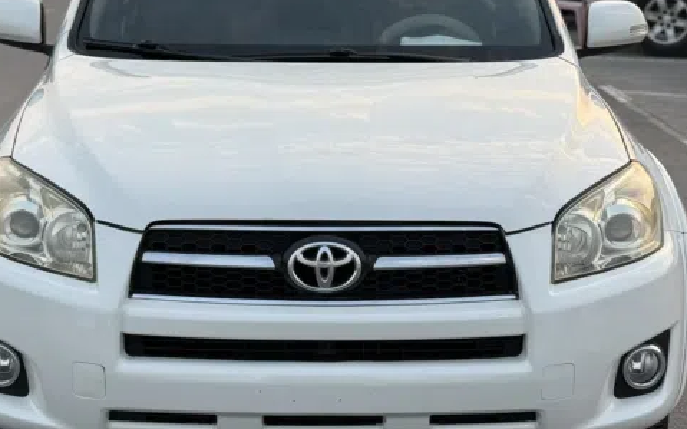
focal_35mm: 68
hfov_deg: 30.2
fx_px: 1273
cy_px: 176
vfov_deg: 19.1
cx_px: 318
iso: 64
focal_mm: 6.76
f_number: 1.78
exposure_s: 1/361
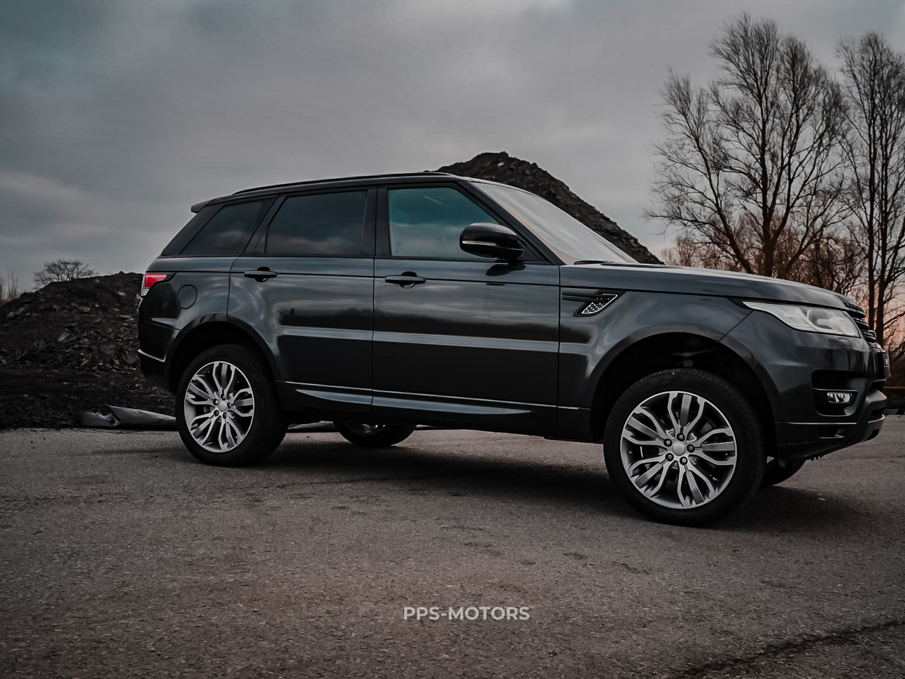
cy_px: 339
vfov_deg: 41.8
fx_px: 889
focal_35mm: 34
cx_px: 468
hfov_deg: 54.0
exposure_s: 1/125
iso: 100
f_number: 5.6
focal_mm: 31
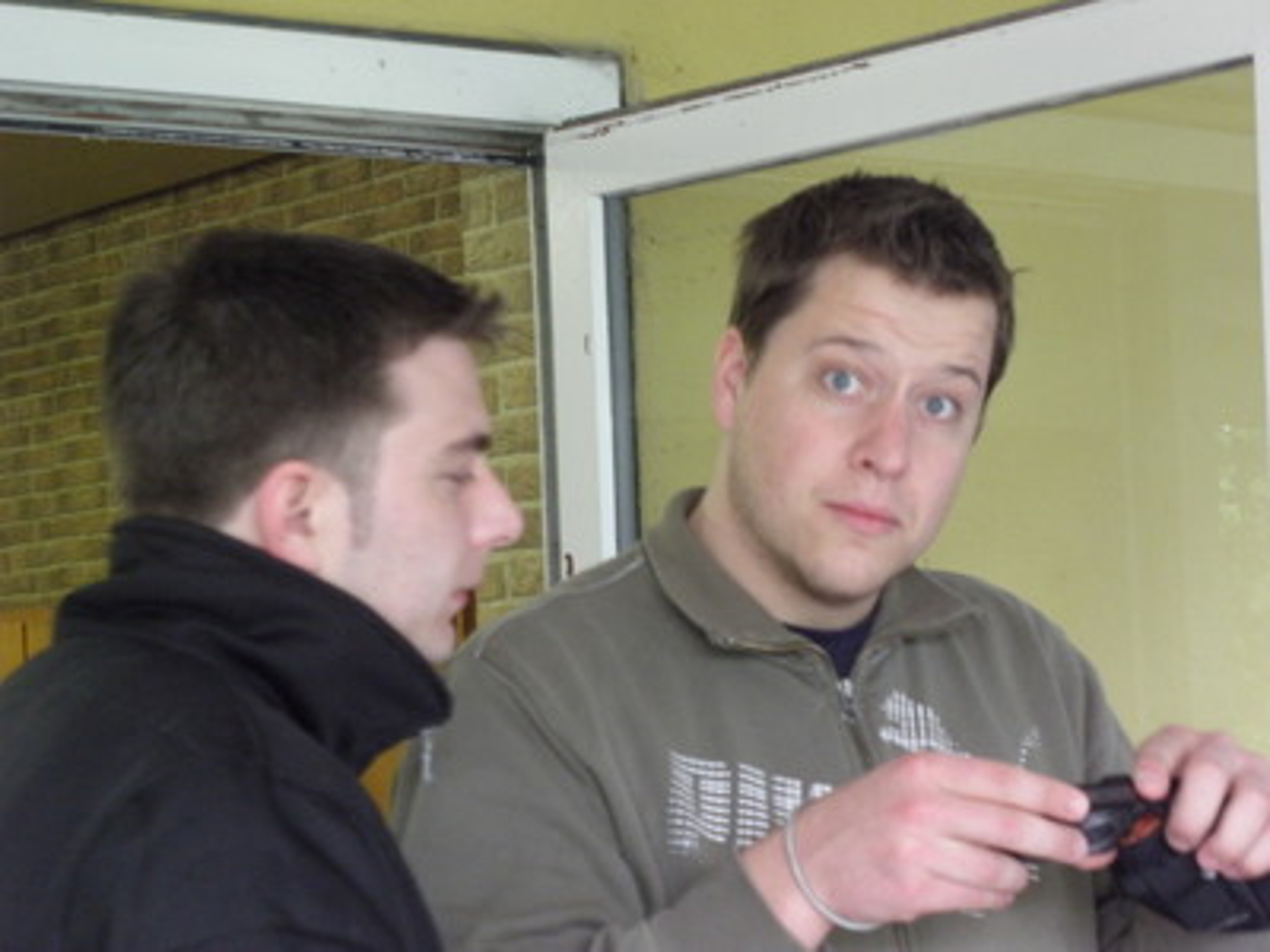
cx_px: 635
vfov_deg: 15.2
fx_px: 3559
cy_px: 476
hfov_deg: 20.2
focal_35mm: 97
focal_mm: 17.34
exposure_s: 1/5
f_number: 4.1
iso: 400
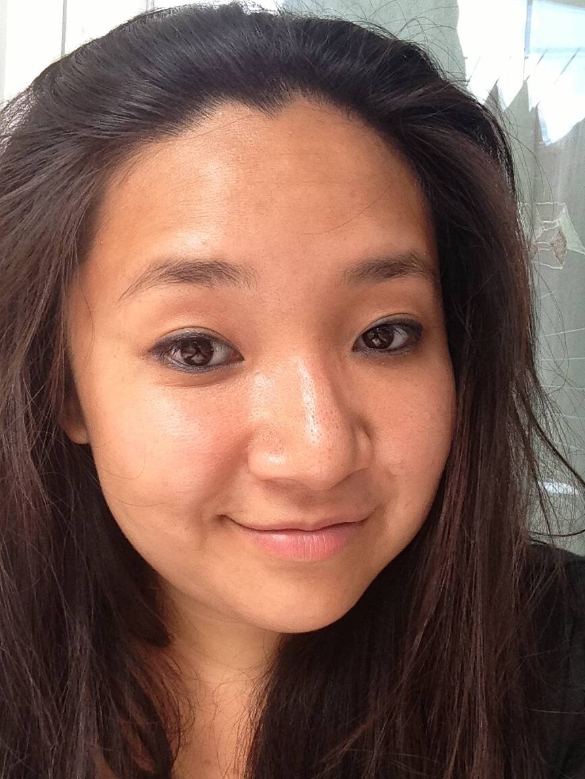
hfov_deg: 36.8
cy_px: 412
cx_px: 281
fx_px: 879
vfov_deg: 47.8
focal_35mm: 39
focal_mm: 2.18
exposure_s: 1/120
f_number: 2.4
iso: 64
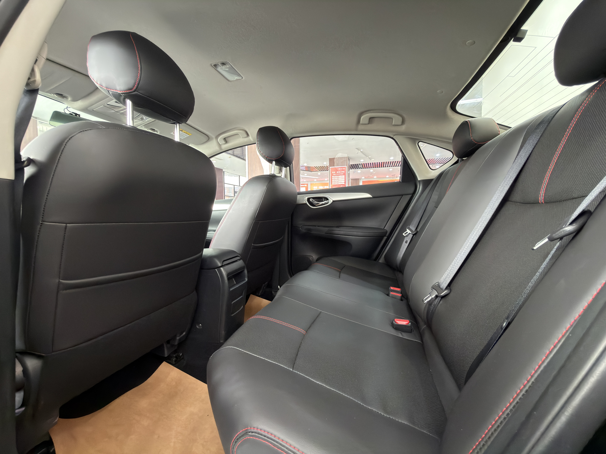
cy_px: 227
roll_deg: +0.1
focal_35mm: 14
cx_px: 303
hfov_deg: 102.1
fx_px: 245
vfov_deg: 85.7
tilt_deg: -3.1
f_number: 2.2
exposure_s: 1/20
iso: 320
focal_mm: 2.22
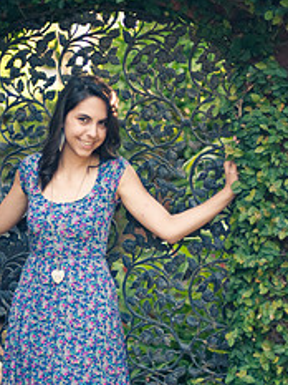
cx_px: 90
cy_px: 249
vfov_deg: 21.0
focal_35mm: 93
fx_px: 1032
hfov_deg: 15.9
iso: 200
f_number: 1.4
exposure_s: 1/250
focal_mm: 50
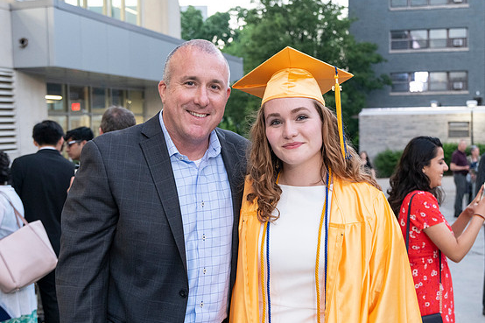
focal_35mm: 53
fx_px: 714
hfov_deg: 37.4
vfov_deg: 25.5
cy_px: 170
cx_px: 281
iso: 2000
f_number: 4
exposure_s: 1/50
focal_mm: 40
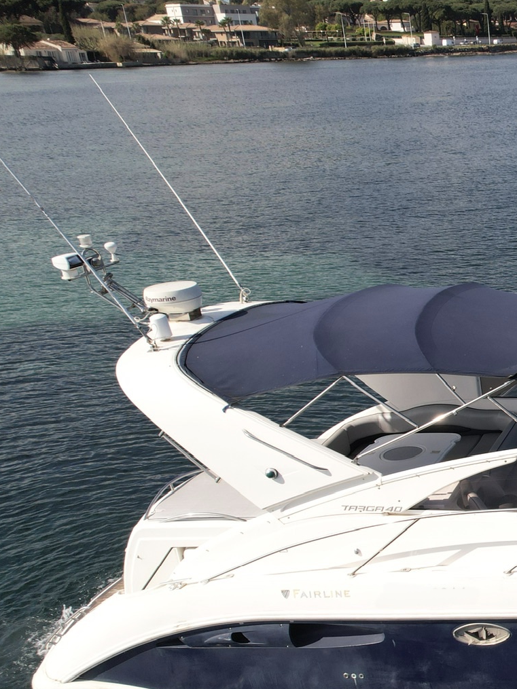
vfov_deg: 39.4
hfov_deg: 24.4
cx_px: 753
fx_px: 956
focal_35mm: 48
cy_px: 432
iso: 100
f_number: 2.8
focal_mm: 8.38
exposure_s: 1/60
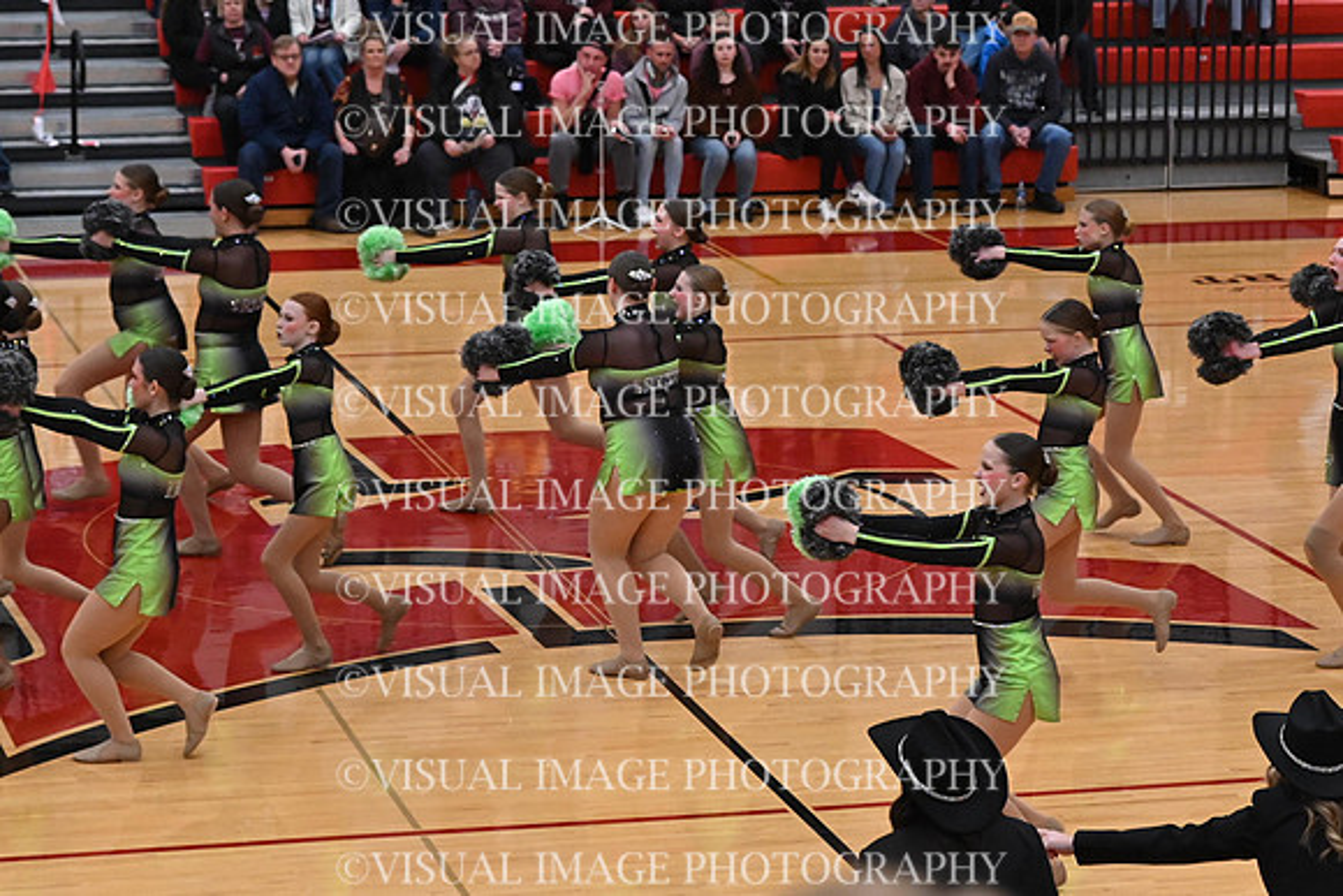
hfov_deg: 19.5
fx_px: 3918
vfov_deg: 13.0
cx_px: 672
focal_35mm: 105
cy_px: 448
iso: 6400
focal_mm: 70
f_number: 4
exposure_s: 1/400
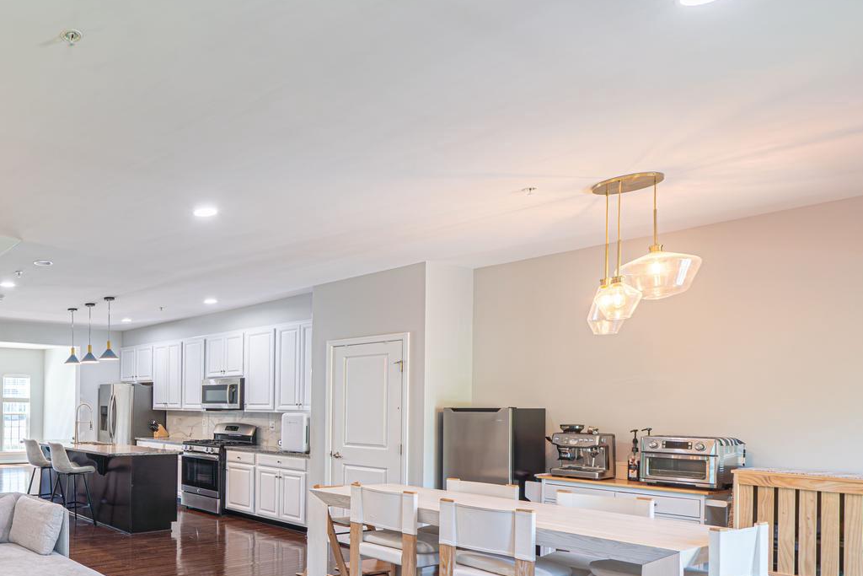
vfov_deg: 51.6
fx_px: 575
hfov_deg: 61.6
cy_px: 408
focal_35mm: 24
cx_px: 80
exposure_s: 1/13
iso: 125
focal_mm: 12
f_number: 7.1
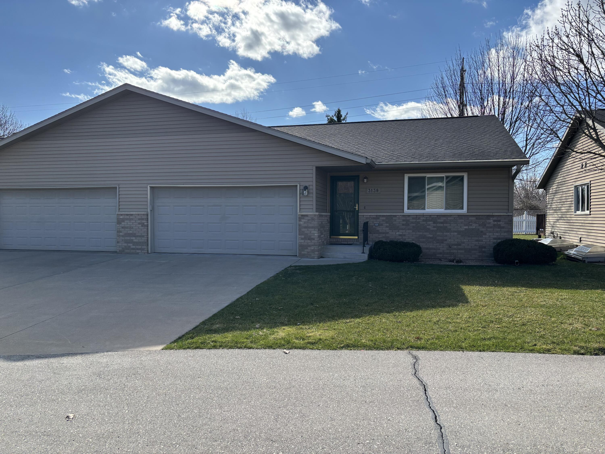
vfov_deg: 53.1
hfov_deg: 67.3
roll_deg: +0.3
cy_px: 227
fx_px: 454
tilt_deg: -1.9
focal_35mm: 26
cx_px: 302
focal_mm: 5.96
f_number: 1.6
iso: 50
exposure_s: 1/2710
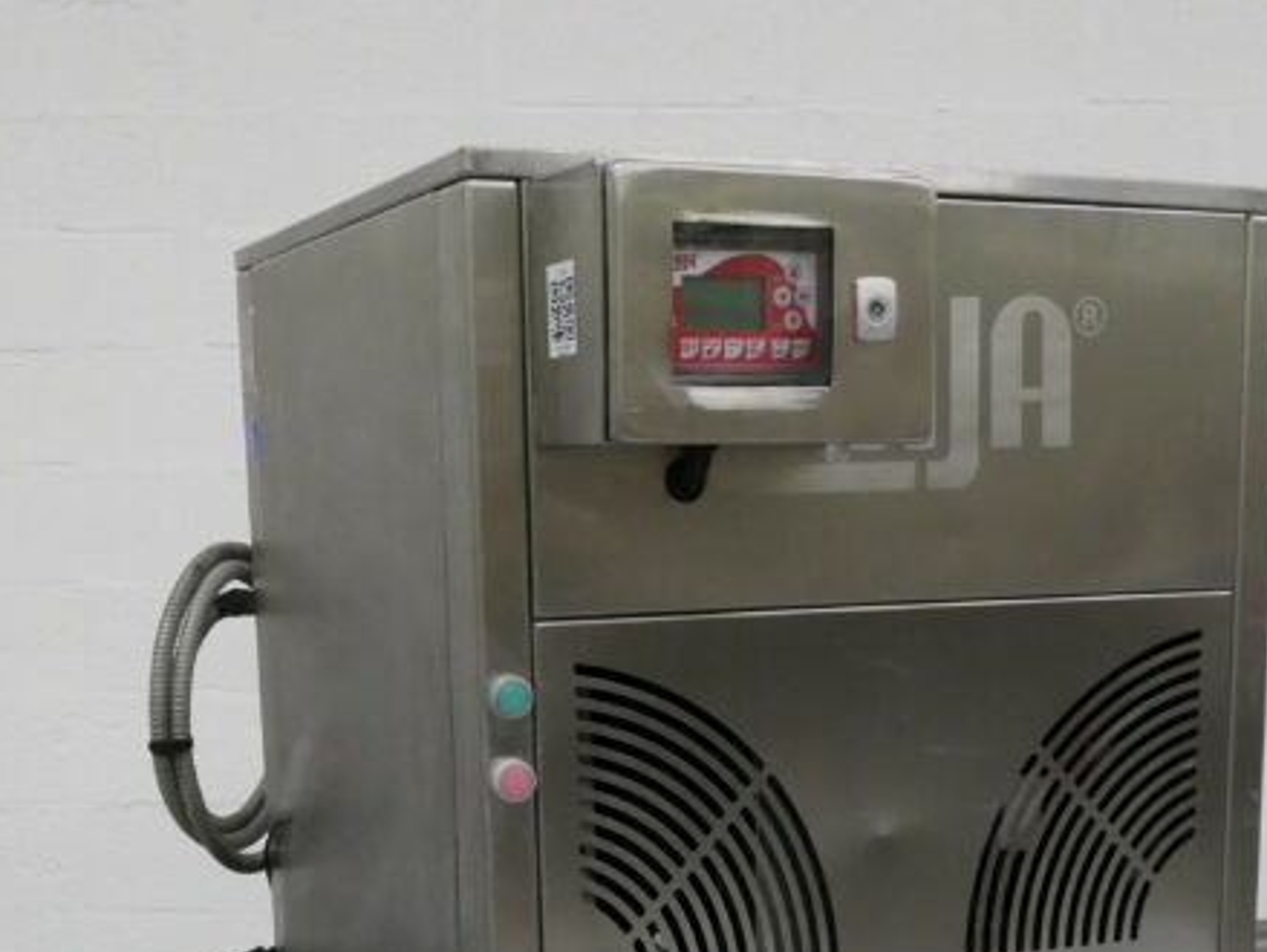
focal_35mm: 56
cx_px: 684
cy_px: 994
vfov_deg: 24.7
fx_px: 2051
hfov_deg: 34.3
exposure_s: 1/60
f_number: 7.1
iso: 3200
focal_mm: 12
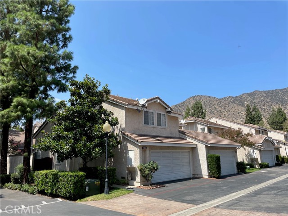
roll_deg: +1.5
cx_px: 144
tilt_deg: +13.7
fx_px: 216
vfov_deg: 53.1
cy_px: 108
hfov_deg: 67.3
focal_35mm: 26
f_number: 1.6
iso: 32
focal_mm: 4.2
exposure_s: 1/2451
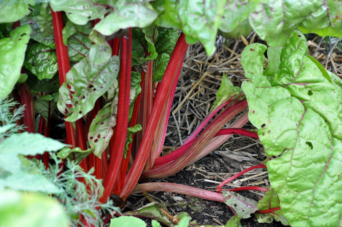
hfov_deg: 13.1
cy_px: 114
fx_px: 1494
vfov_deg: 8.7
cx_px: 171
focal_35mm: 158
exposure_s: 1/60
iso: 1100
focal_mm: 105
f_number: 10
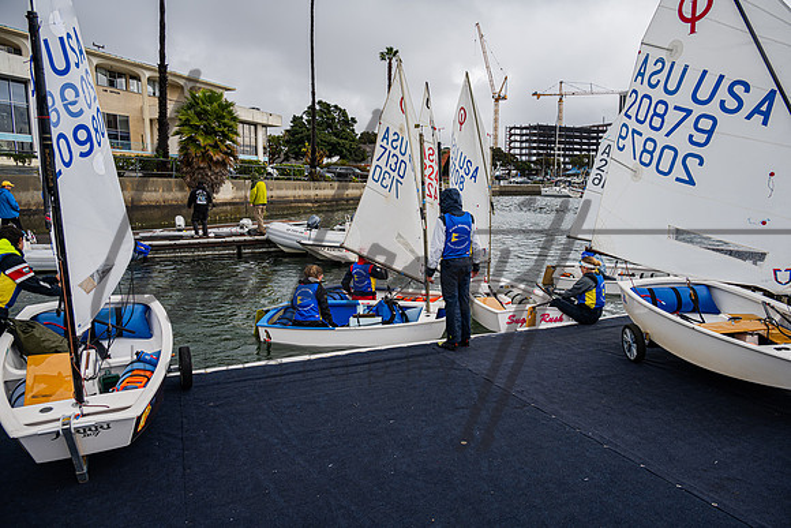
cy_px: 264
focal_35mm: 25
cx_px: 402
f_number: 6.3
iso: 100
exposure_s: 1/320
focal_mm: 24
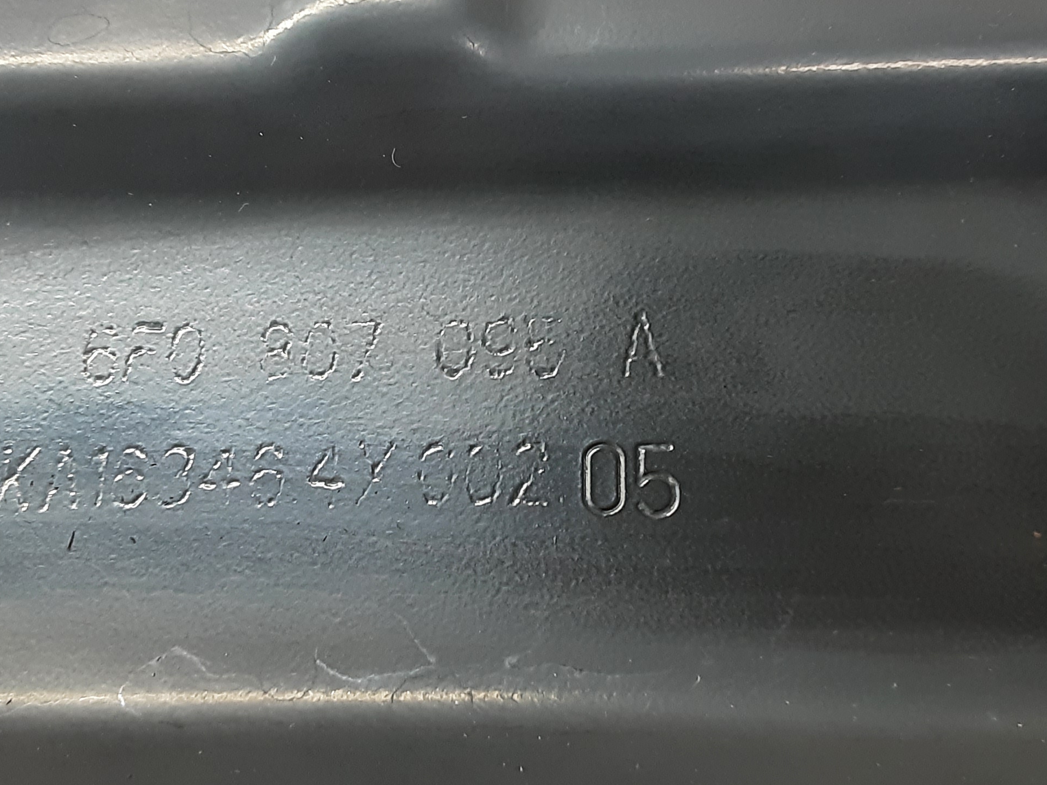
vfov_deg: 31.3
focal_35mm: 46
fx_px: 1391
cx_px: 467
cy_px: 280
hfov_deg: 41.2
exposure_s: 1/25
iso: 200
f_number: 1.9
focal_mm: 2.91
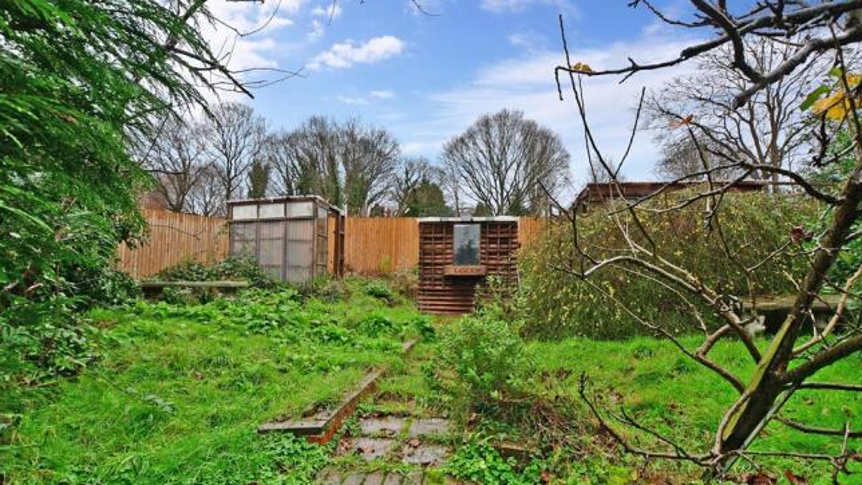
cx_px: 430
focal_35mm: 16
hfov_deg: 99.4
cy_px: 286
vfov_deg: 66.5
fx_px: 366
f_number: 8
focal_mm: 10
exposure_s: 1/50
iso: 160
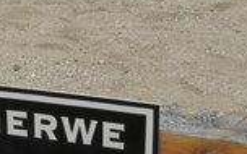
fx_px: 976
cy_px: 101
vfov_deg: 9.0
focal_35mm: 145
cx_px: -55
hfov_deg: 14.0
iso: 64
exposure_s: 1/60
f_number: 5
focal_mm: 4.6
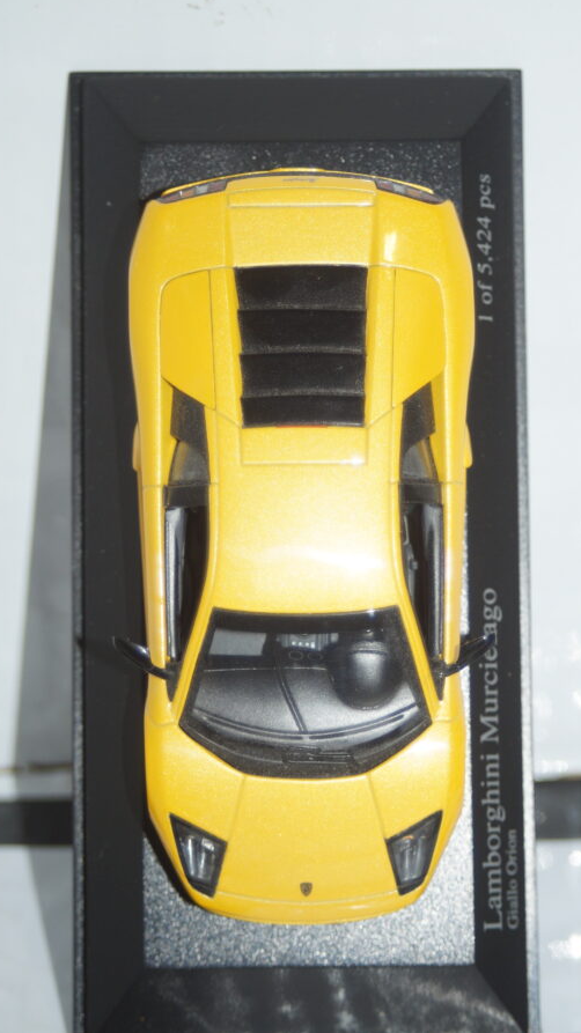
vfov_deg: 22.5
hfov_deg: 12.7
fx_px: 2603
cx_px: 314
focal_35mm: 95
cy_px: 515
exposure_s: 1/80
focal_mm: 60
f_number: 5.6
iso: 400
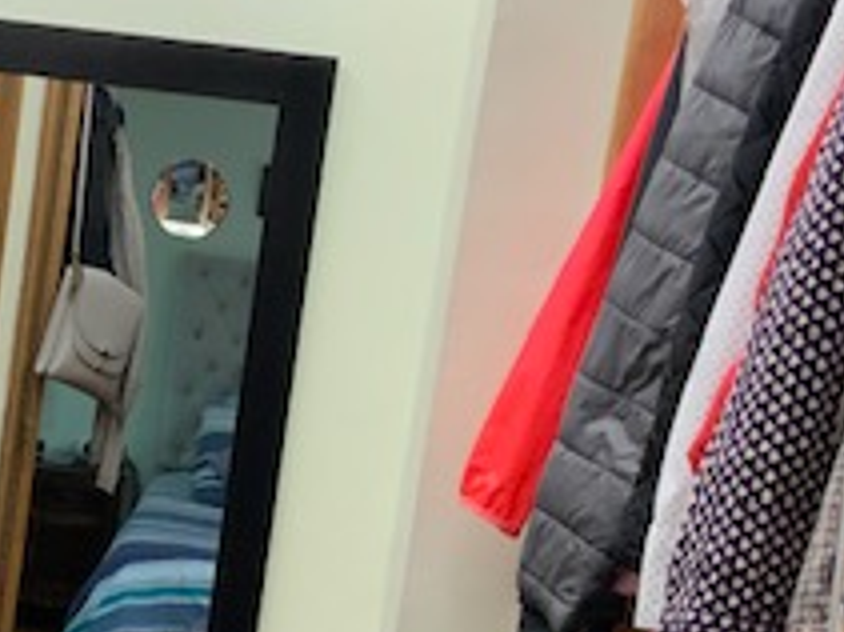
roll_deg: -6.9
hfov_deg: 21.6
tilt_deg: -7.5
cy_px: 500
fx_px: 2144
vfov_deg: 16.6
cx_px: 48
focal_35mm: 88
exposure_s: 1/60
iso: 125
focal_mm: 3
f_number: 1.8
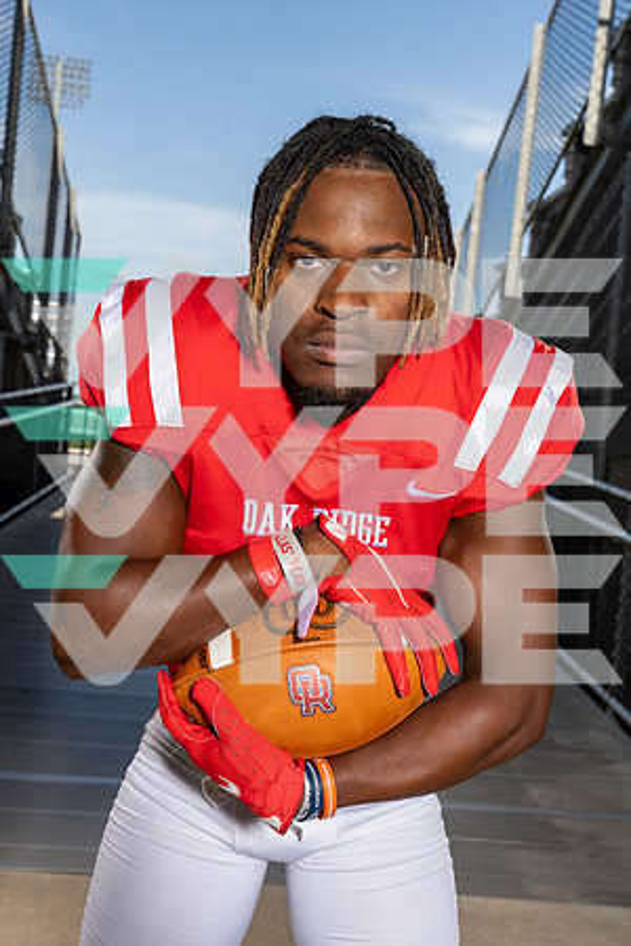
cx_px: 316
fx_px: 1025
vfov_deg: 49.6
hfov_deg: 34.2
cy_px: 473
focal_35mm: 39
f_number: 8
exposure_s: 1/250
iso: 160
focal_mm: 39
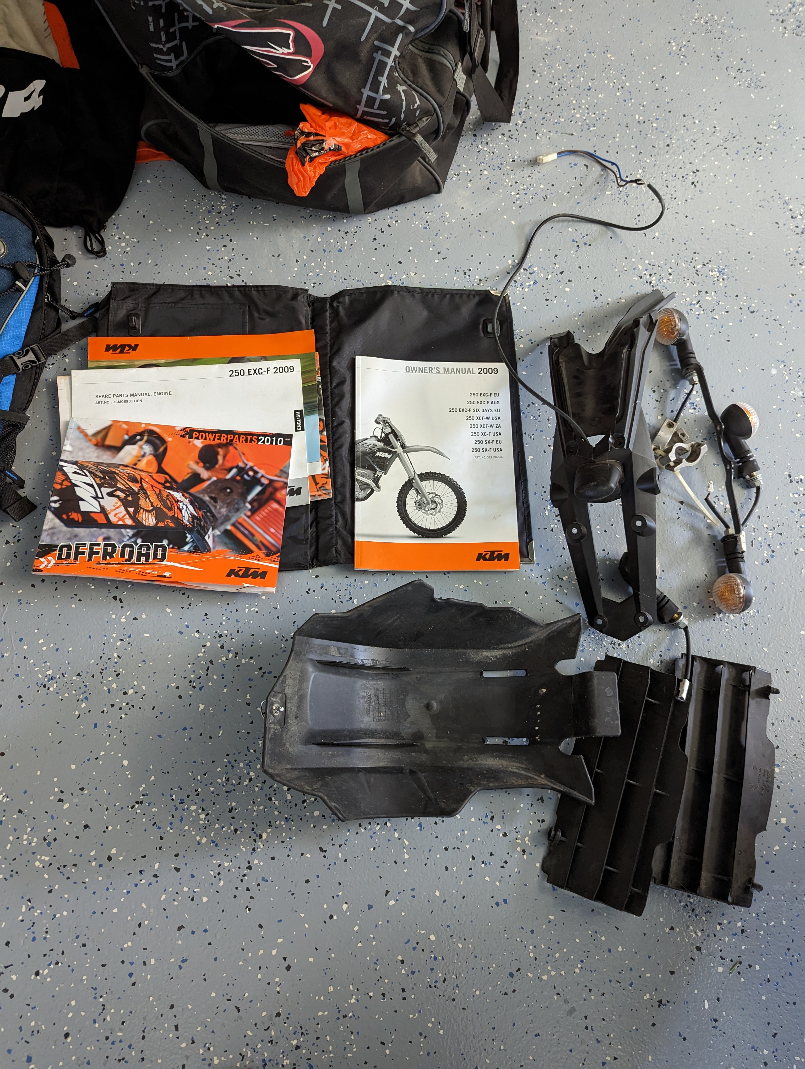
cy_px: 534
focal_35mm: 24
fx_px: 742
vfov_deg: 71.5
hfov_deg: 56.9
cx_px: 402
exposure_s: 1/23.8
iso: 362
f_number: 1.85
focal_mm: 6.81
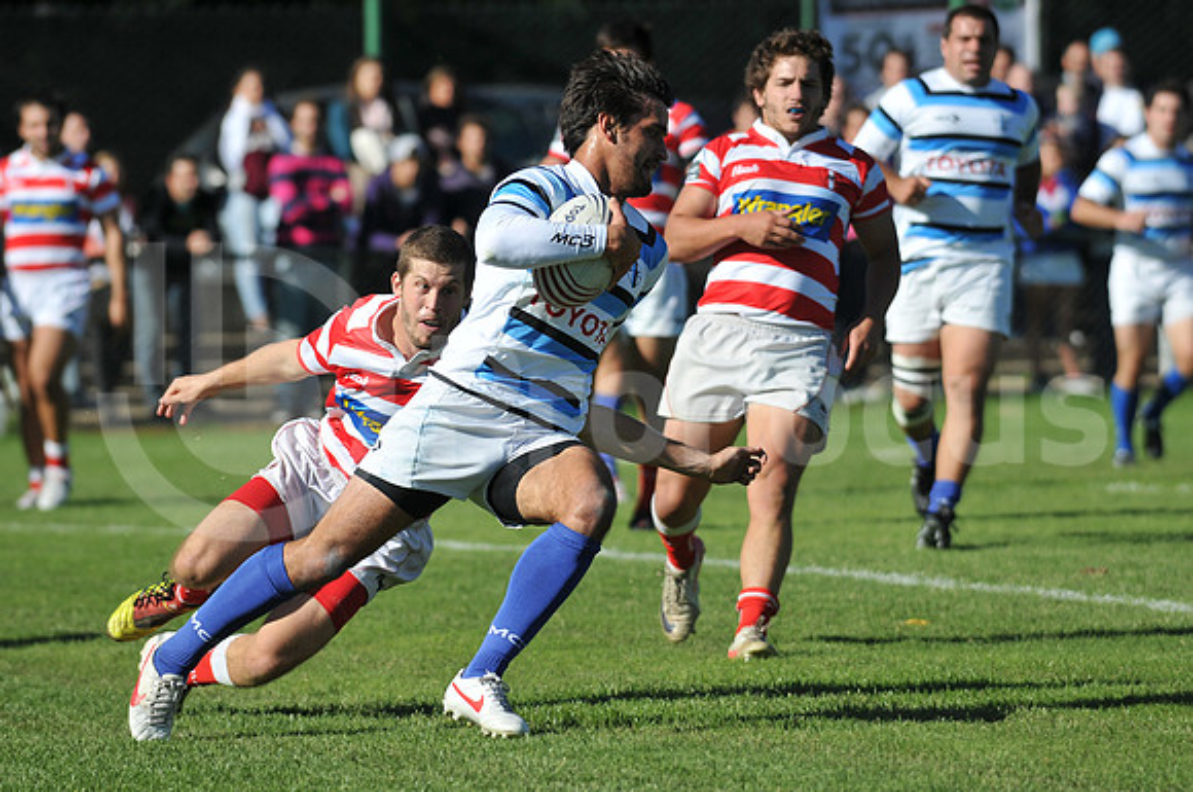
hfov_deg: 6.9
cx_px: 596
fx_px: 9928
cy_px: 396
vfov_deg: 4.6
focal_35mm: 300
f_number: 3.5
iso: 200
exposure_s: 1/2500
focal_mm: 200
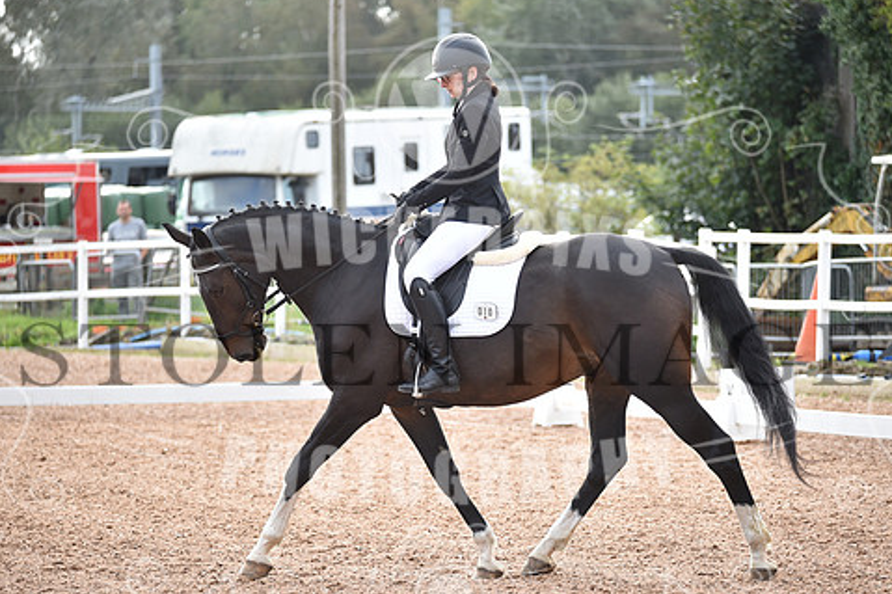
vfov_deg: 5.7
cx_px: 451
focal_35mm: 242
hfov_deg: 8.5
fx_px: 5994
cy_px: 332
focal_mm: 200
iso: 1000
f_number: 5.3
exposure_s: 1/1000
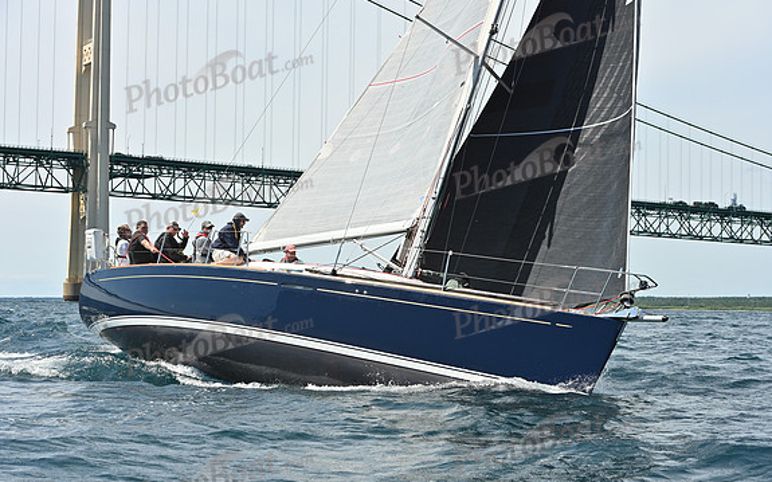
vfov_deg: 18.1
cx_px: 384
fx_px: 1514
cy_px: 253
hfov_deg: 28.6
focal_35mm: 72
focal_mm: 70
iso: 320
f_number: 7.1
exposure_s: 1/1250
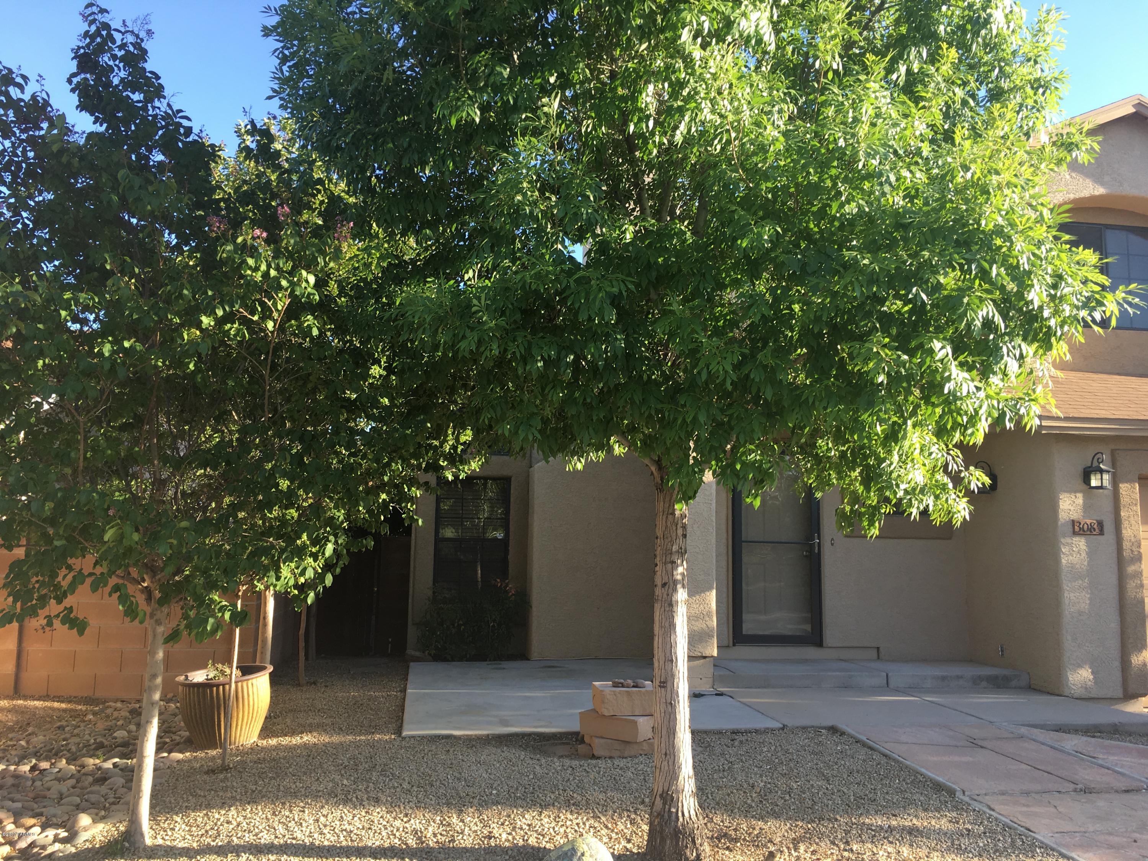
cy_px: 430
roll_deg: -1.3
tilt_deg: +5.0
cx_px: 574
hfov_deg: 61.7
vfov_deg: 48.2
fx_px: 962
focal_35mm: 29
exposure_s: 1/231
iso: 25
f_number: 2.2
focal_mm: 4.15
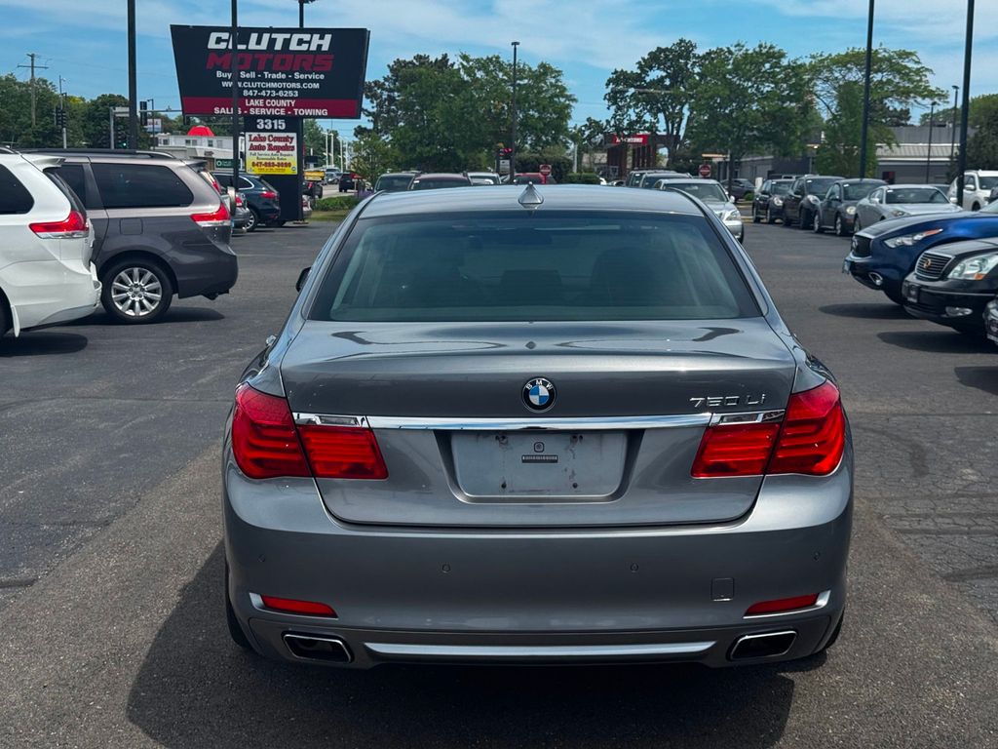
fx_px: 1384
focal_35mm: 48
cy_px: 374
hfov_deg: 39.7
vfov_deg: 30.3
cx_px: 499
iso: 64
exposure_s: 1/4049
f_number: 1.78
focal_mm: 6.76
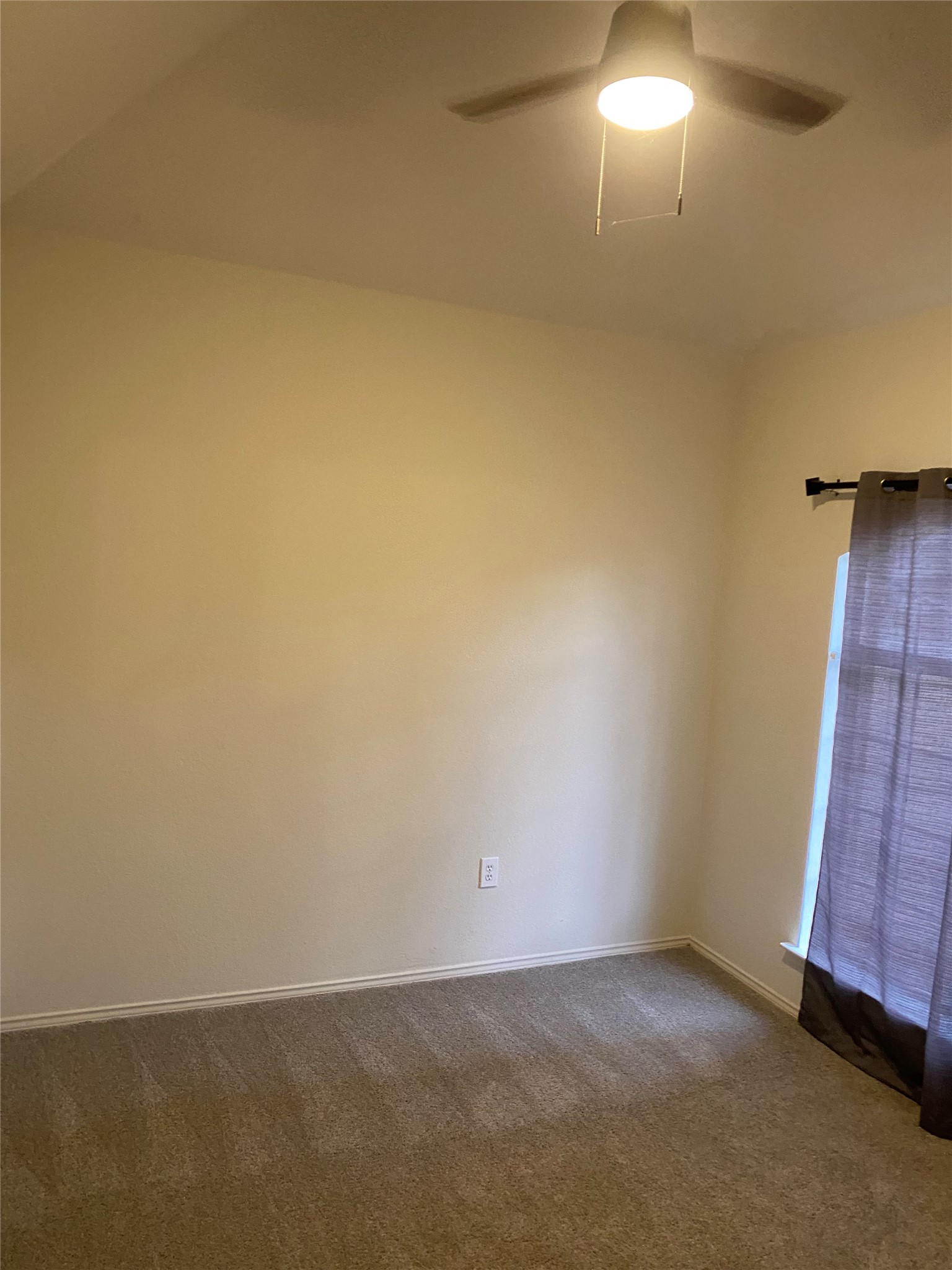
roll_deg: -2.9
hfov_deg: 53.1
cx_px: 476
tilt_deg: -8.7
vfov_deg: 67.3
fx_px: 953
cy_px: 635
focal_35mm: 26
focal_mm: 4.25
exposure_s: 1/60
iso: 250
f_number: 1.8
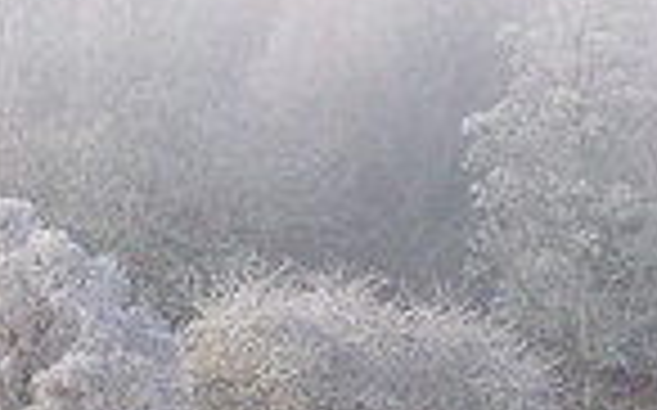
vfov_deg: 2.9
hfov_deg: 4.7
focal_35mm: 450
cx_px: -146
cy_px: 243
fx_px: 8051
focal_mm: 52
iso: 400
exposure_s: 1/250
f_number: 7.1
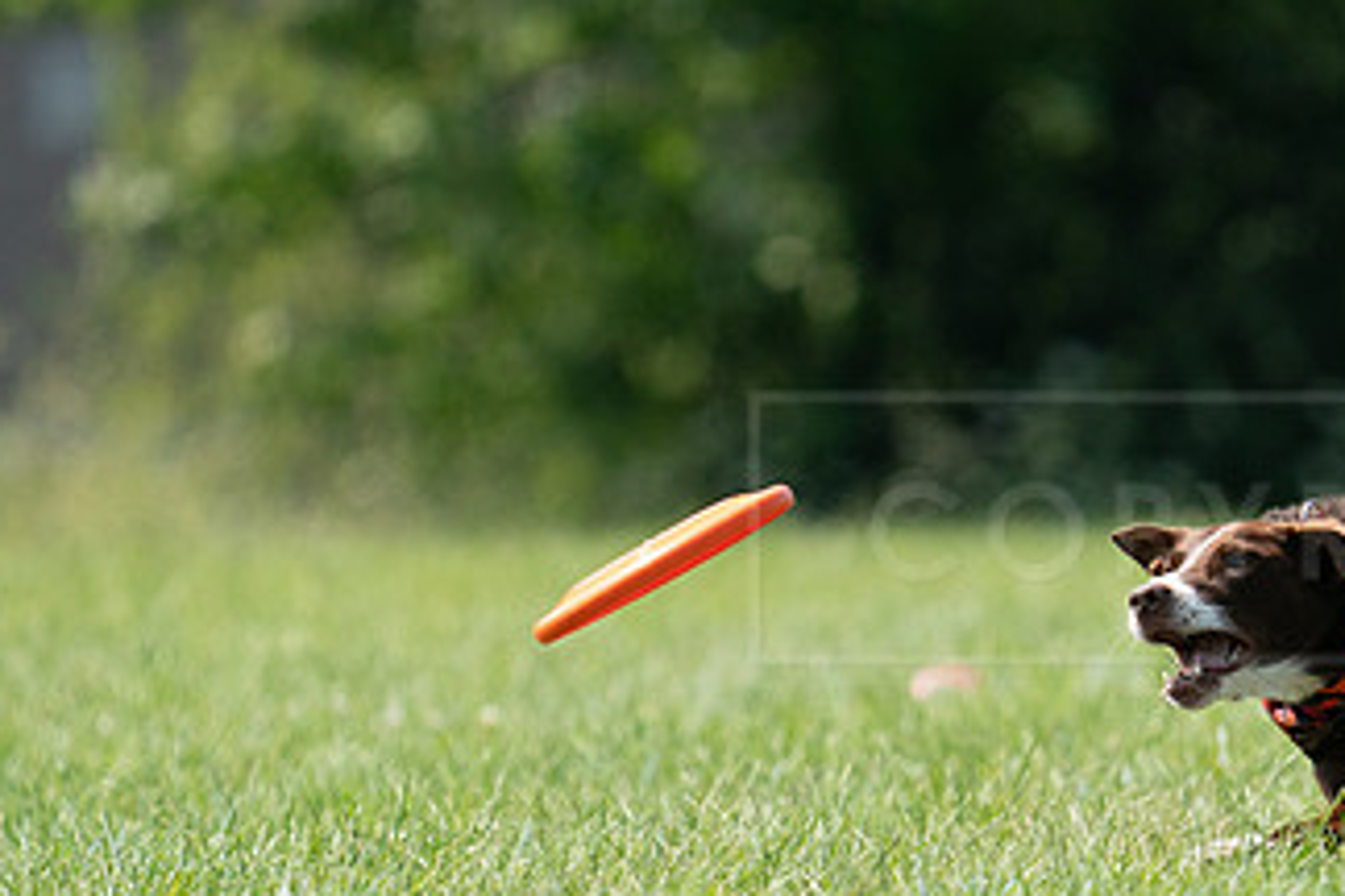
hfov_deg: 2.7
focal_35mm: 756
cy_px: 599
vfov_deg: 1.8
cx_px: 1146
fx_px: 28243
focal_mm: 422
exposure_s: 1/4000
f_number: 6.3
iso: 1600
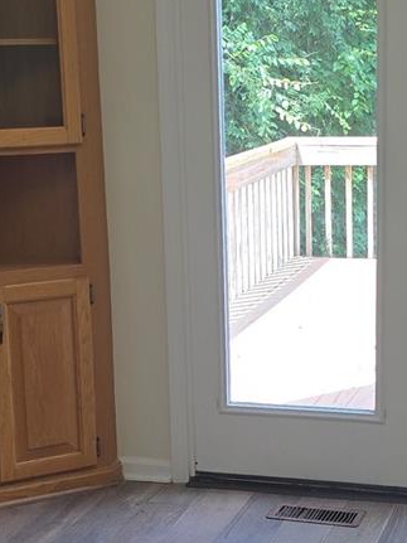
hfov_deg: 18.0
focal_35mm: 82
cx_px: 258
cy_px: 314
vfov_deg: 23.8
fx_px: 1286
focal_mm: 6.3
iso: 20
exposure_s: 1/120
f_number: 1.7
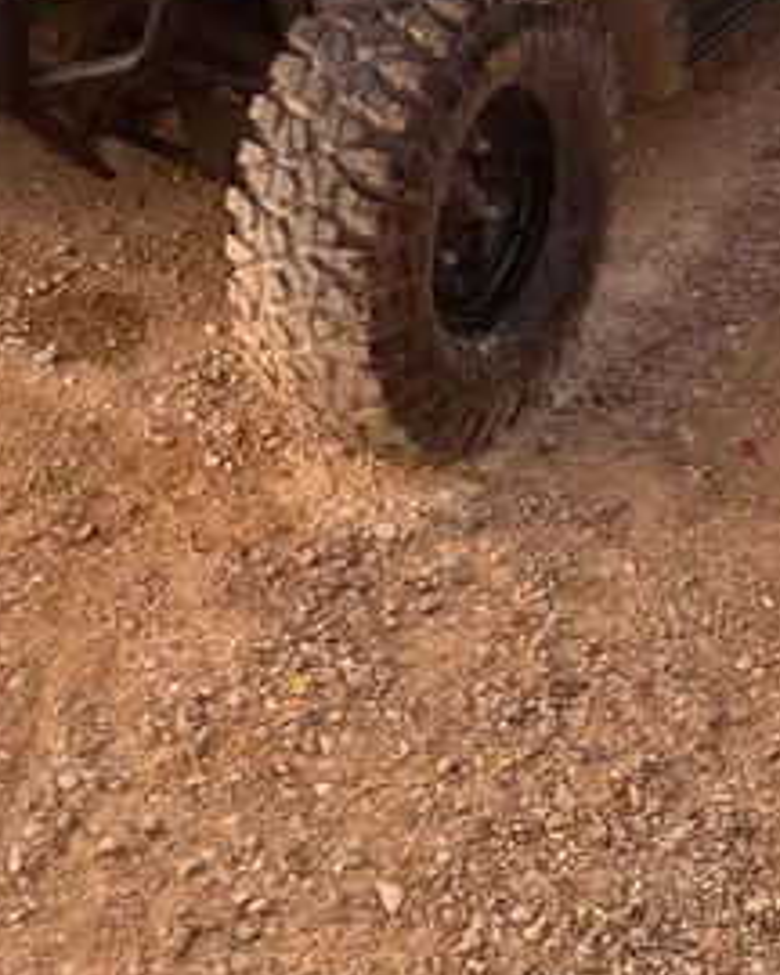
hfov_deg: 22.1
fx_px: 1991
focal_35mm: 69
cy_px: -88
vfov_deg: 25.6
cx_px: 473
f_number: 1.6
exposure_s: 1/121
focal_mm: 5.1
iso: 125
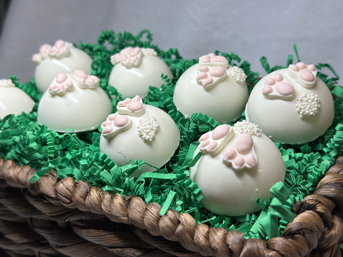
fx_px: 476
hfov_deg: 39.7
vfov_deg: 30.3
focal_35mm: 48
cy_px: 128
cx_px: 172
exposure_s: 1/159
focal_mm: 6.86
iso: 64
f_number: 1.78
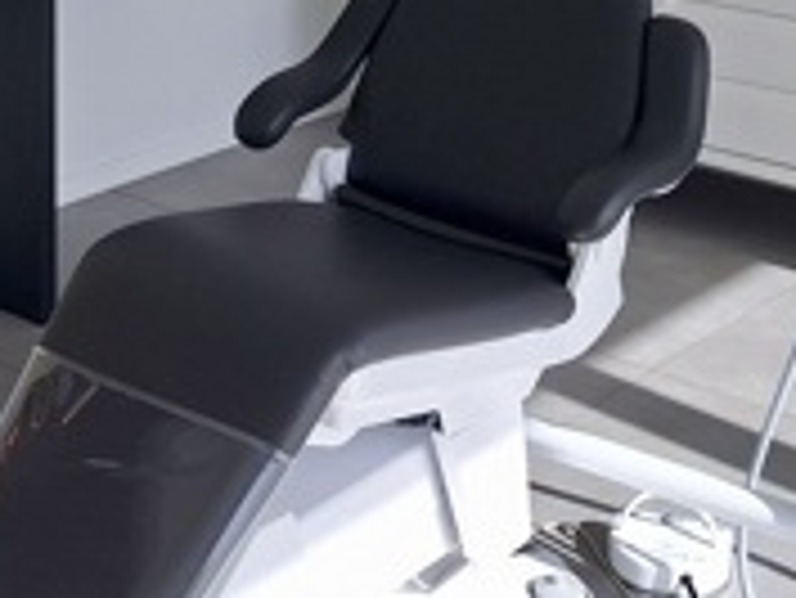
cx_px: 220
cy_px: -306
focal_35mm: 78
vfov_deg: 17.1
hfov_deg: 24.8
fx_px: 1795
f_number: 1.8
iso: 40
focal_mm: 5.54
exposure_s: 1/1613
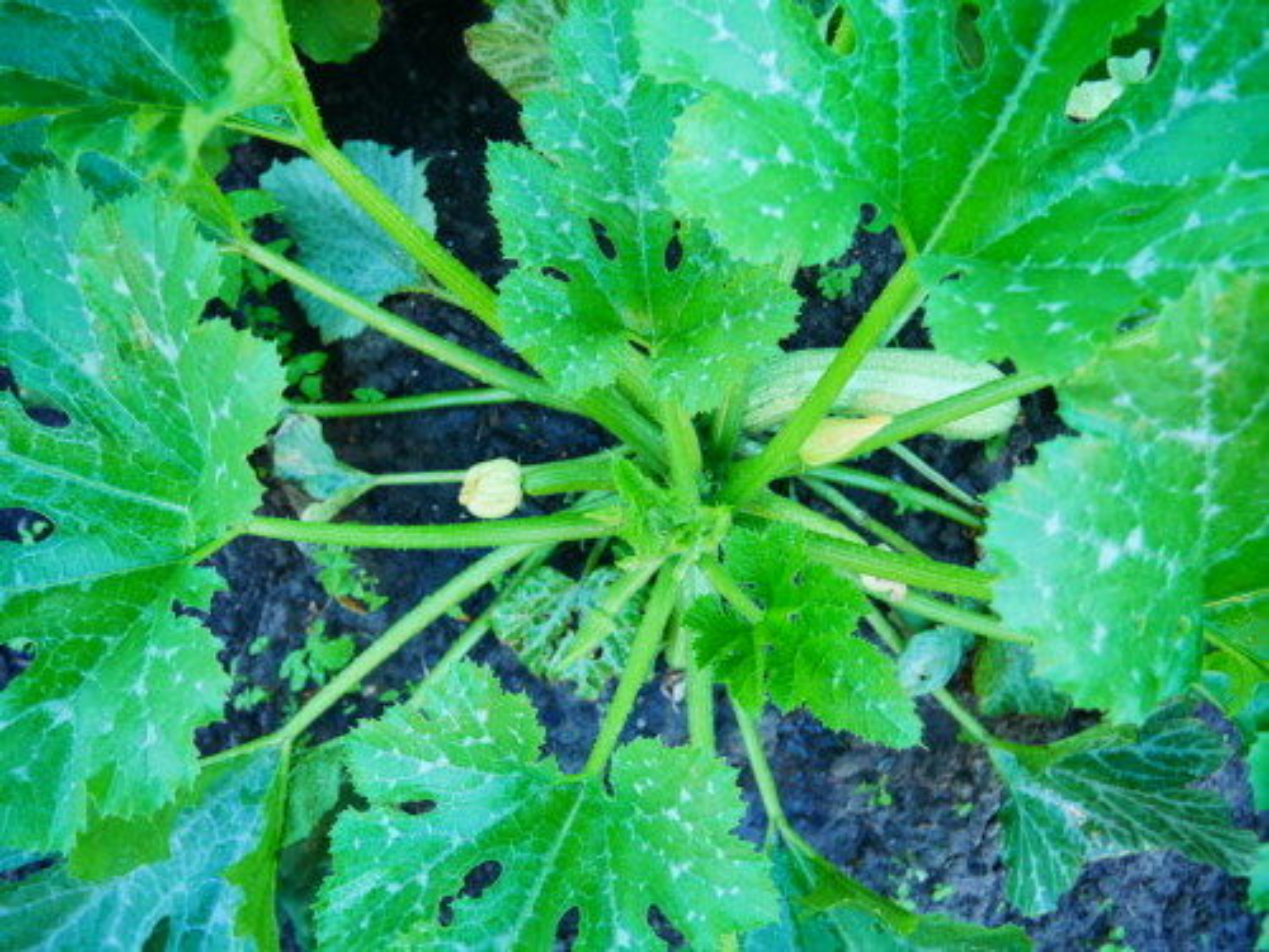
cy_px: 476
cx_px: 634
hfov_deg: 60.0
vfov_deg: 46.8
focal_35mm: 30
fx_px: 1100
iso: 640
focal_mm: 15
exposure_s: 1/125
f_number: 3.7
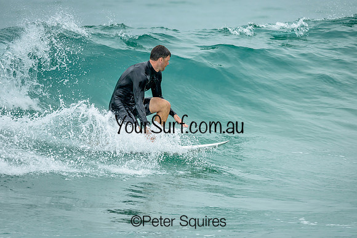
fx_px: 10862
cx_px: 180
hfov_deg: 1.9
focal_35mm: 1095
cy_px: 95
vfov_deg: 1.3
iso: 400
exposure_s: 1/2000
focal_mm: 800
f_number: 6.3
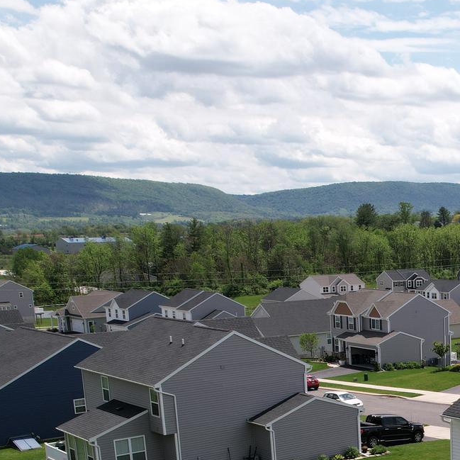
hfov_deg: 26.6
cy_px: 479
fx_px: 887
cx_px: 517
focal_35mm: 59
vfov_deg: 27.1
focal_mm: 8.38
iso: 100
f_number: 2.8
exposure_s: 1/2000
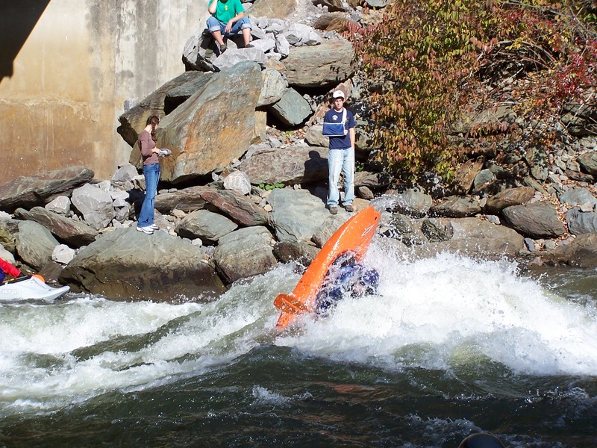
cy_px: 224
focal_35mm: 94
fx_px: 1621
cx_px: 298
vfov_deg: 15.7
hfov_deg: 20.9
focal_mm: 15.6
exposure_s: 1/750
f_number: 3.2
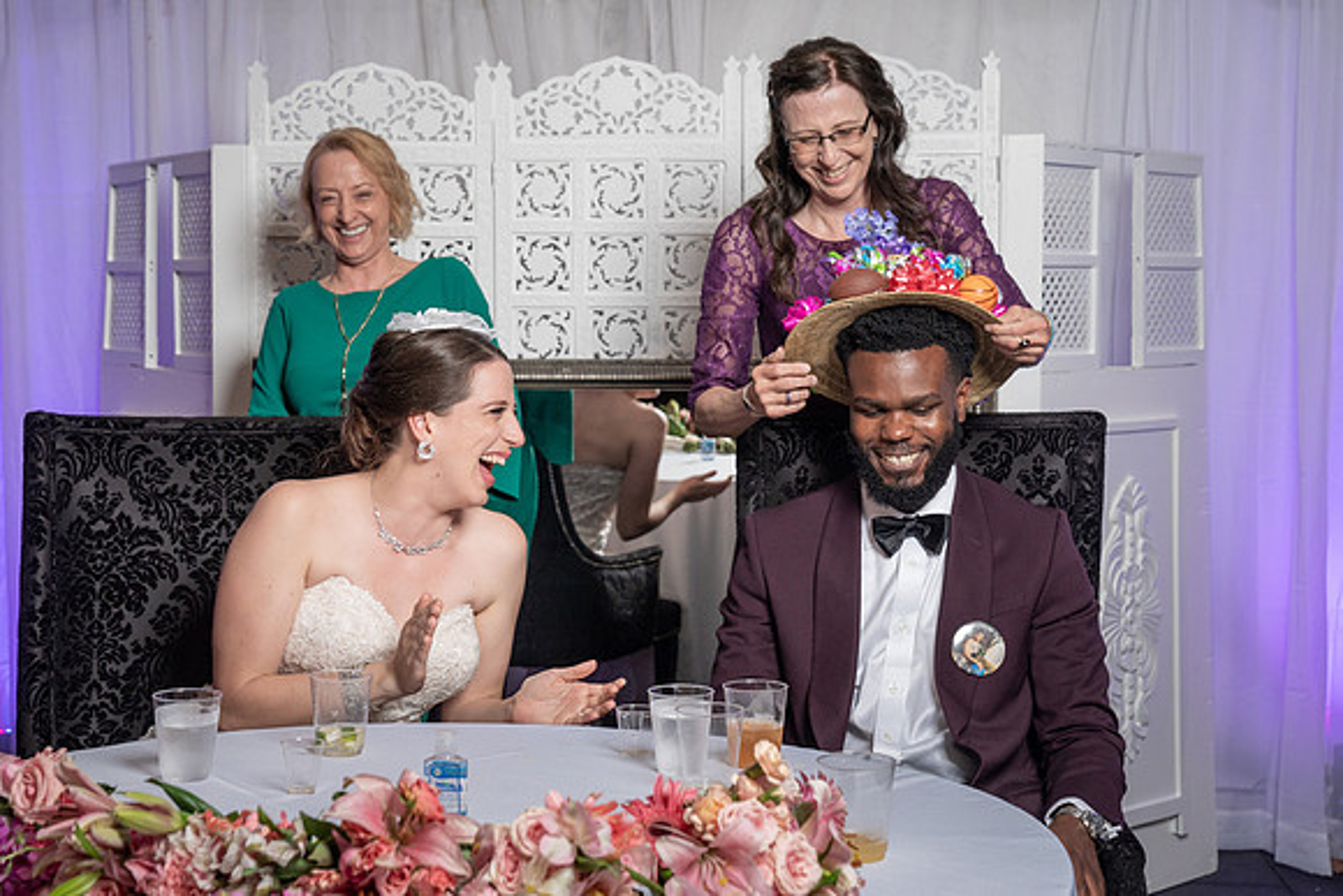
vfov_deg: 23.1
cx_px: 604
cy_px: 391
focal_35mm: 59
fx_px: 2194
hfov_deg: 34.0
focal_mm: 51
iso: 1000
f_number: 5.6
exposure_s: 1/200
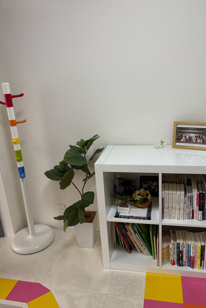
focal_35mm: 28
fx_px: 240
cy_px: 152
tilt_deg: -18.8
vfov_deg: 65.5
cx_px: 115
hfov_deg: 46.3
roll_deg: +2.4
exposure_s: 1/60
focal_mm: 5.96
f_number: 1.6
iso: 80
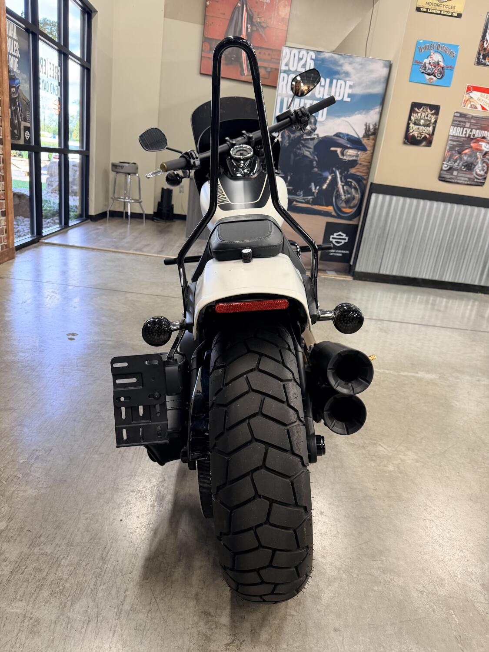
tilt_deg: -19.2
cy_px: 326
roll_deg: -7.5
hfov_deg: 56.8
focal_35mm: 24
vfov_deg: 71.6
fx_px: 452
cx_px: 244
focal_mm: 6.76
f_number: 1.78
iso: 200
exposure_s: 1/60
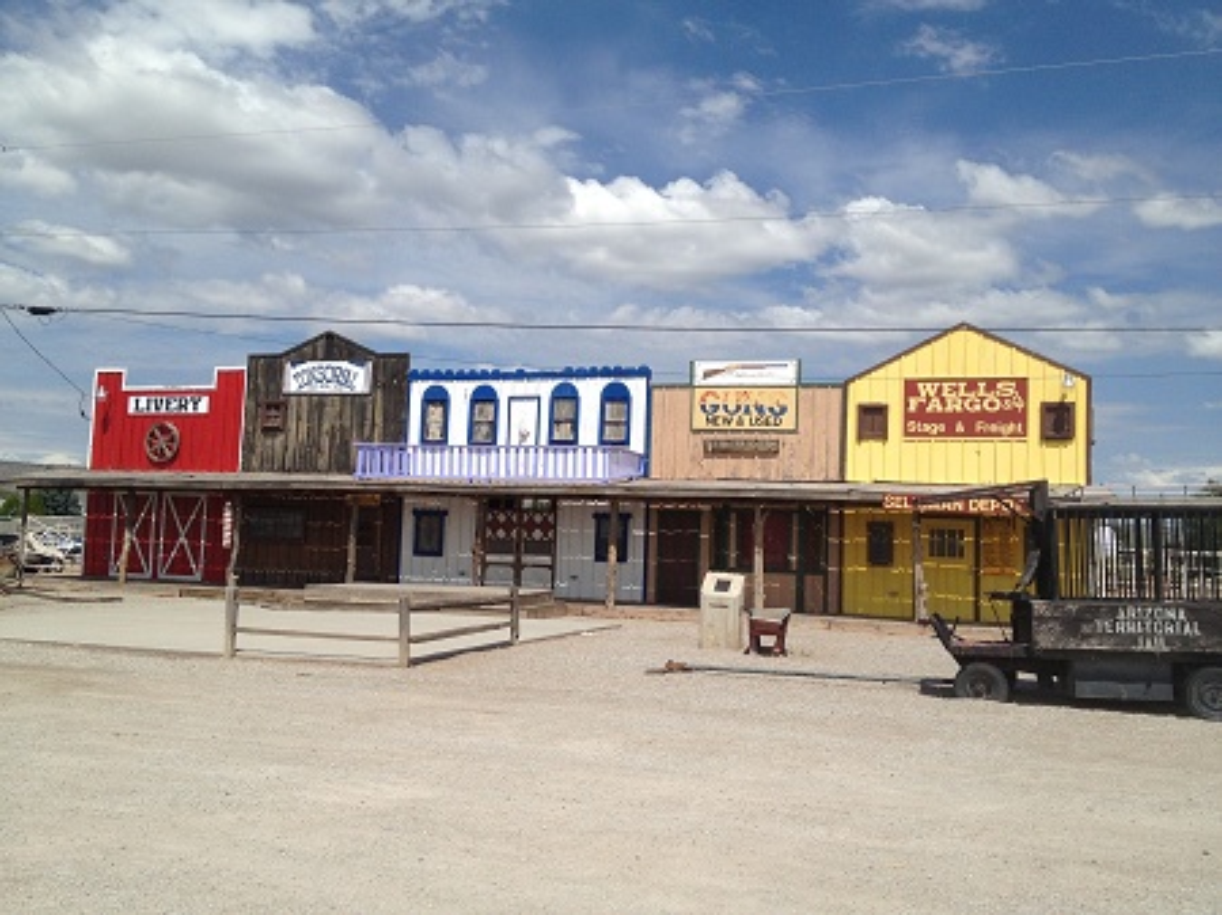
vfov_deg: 40.7
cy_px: 458
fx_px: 1235
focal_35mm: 35
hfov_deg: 52.7
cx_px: 611
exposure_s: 1/3460
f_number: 2.4
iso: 50
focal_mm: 4.28
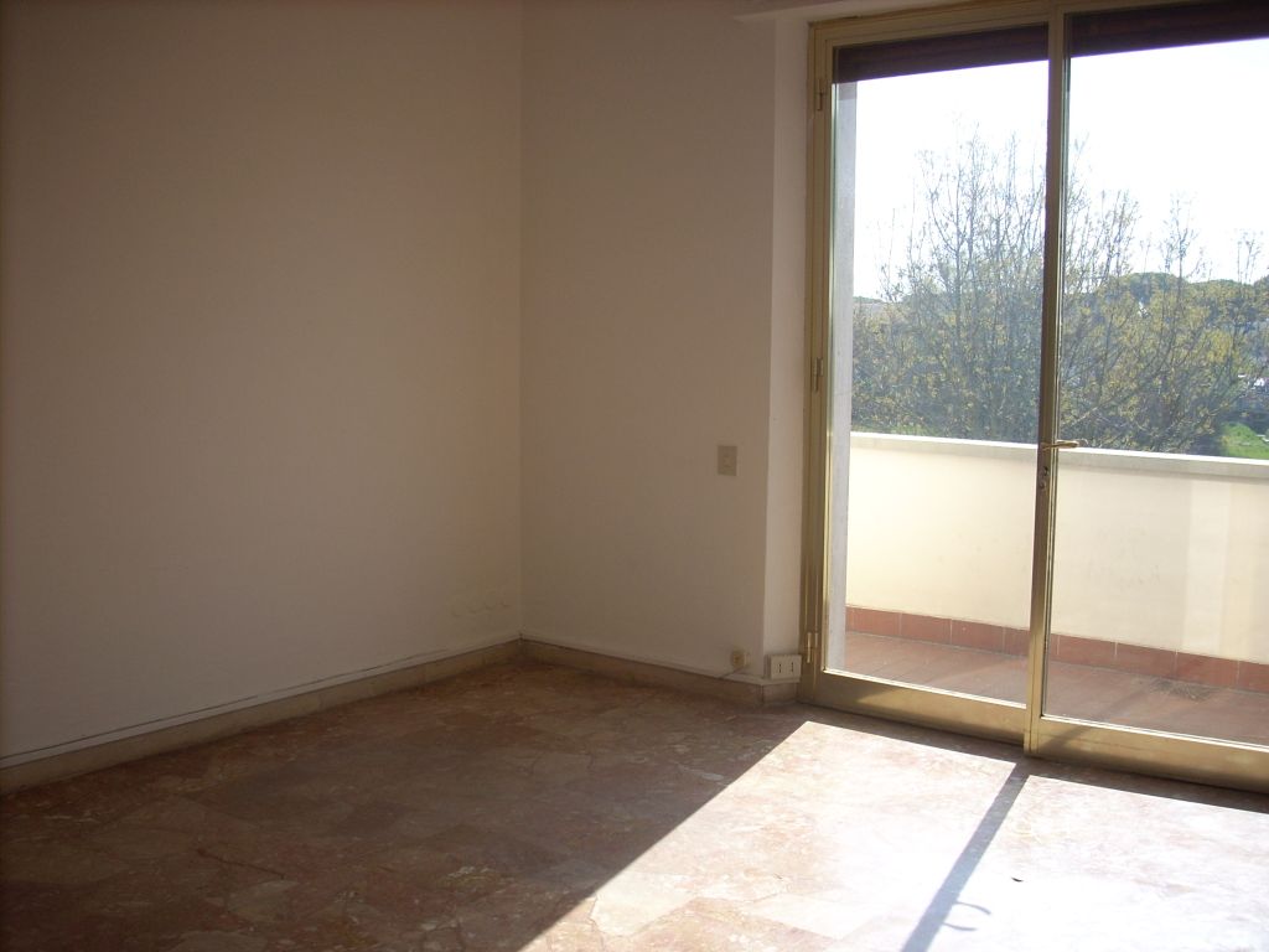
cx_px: 634
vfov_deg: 38.7
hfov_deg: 50.1
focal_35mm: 37
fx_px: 1356
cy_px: 476
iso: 64
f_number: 2.8
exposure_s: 1/439
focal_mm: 6.2
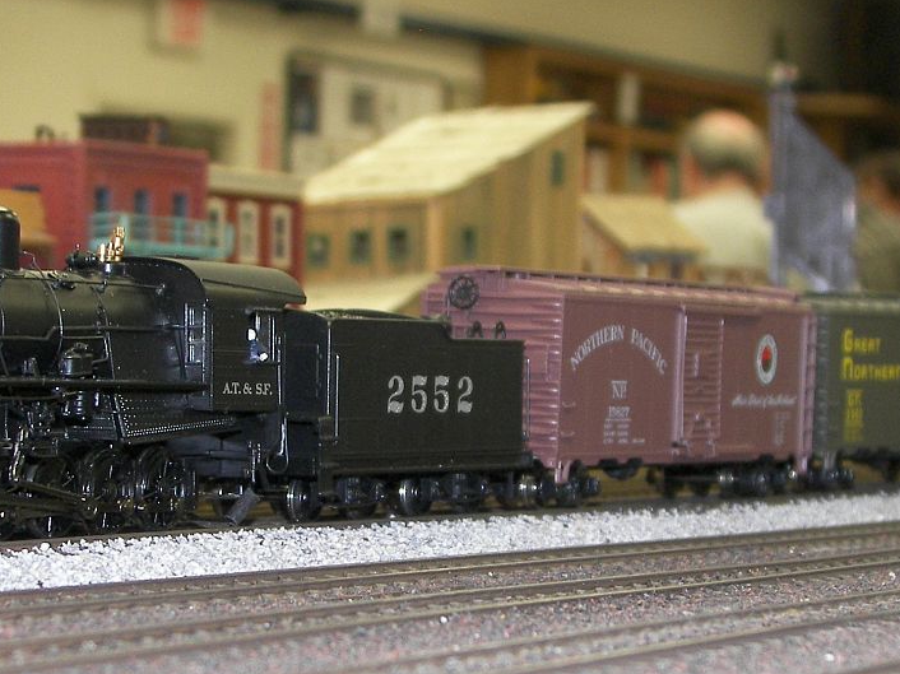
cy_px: 380
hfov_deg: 14.5
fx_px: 3535
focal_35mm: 136
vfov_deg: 10.9
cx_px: 379
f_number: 2.8
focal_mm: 12.4
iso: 100
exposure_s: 1/40
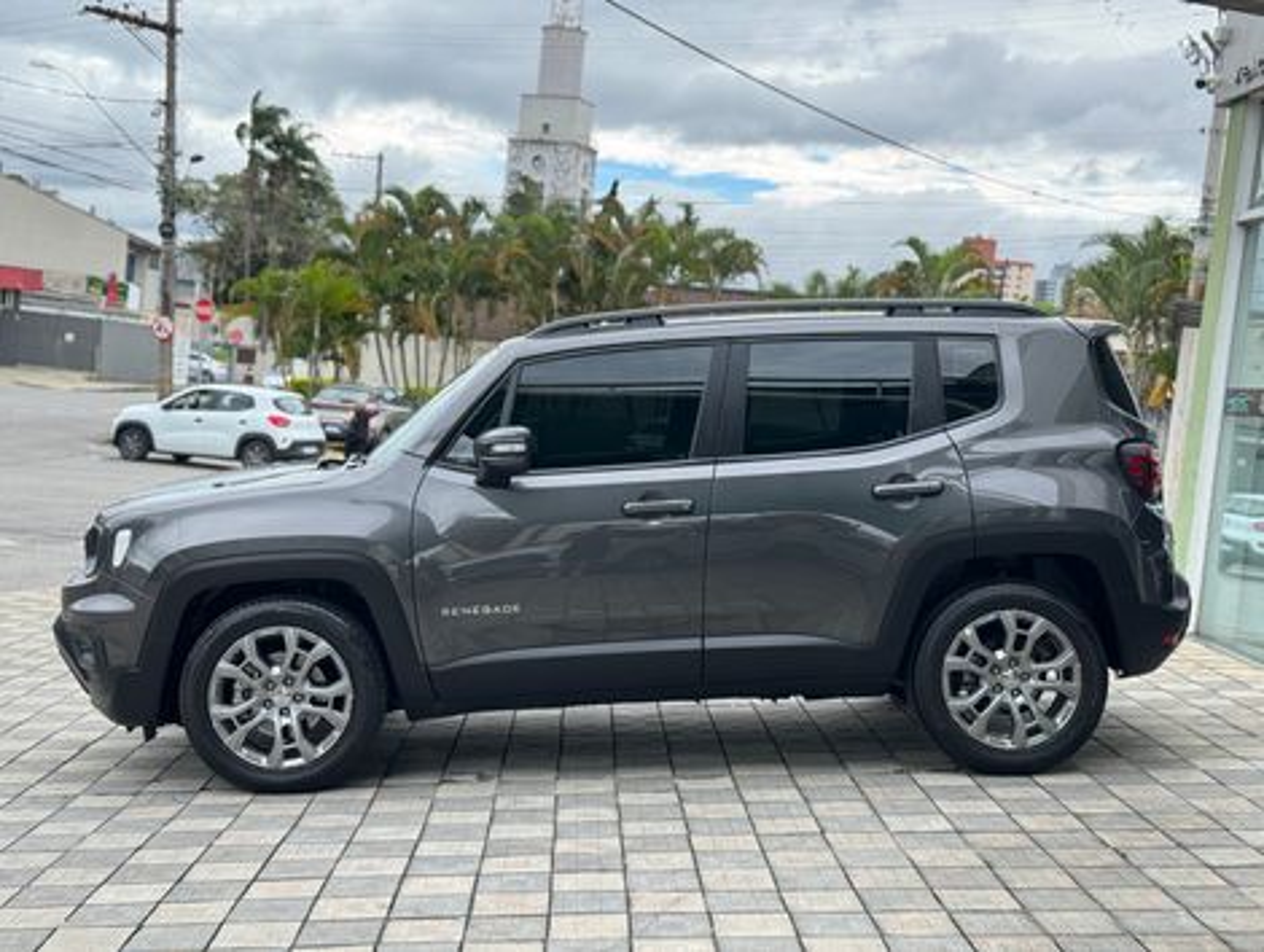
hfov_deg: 39.6
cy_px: 476
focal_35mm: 48
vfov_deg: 30.3
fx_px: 1755
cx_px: 632
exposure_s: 1/651
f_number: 1.78
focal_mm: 6.76
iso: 64
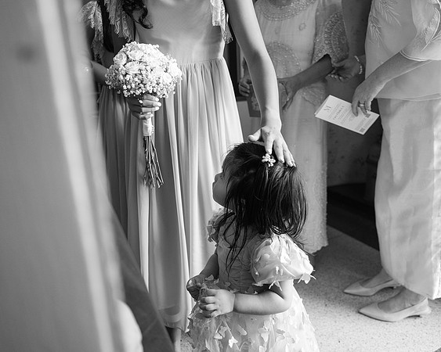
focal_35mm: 25
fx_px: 326
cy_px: 176
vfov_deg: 56.8
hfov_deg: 68.2
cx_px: 220
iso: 3200
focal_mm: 30
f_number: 3.5
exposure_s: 1/250
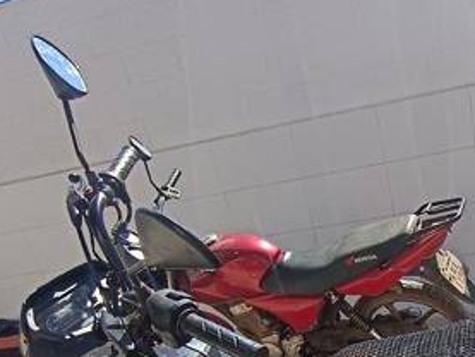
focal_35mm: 30
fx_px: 412
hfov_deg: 53.3
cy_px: 386
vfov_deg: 39.1
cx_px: 418
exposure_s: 1/852
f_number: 2.2
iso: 106
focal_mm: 1.64
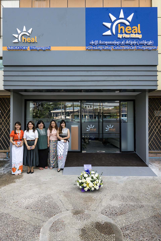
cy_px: 120
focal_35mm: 21
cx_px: 80
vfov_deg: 81.2
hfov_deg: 59.5
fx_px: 141
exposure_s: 1/250
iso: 500
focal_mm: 21
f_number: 8
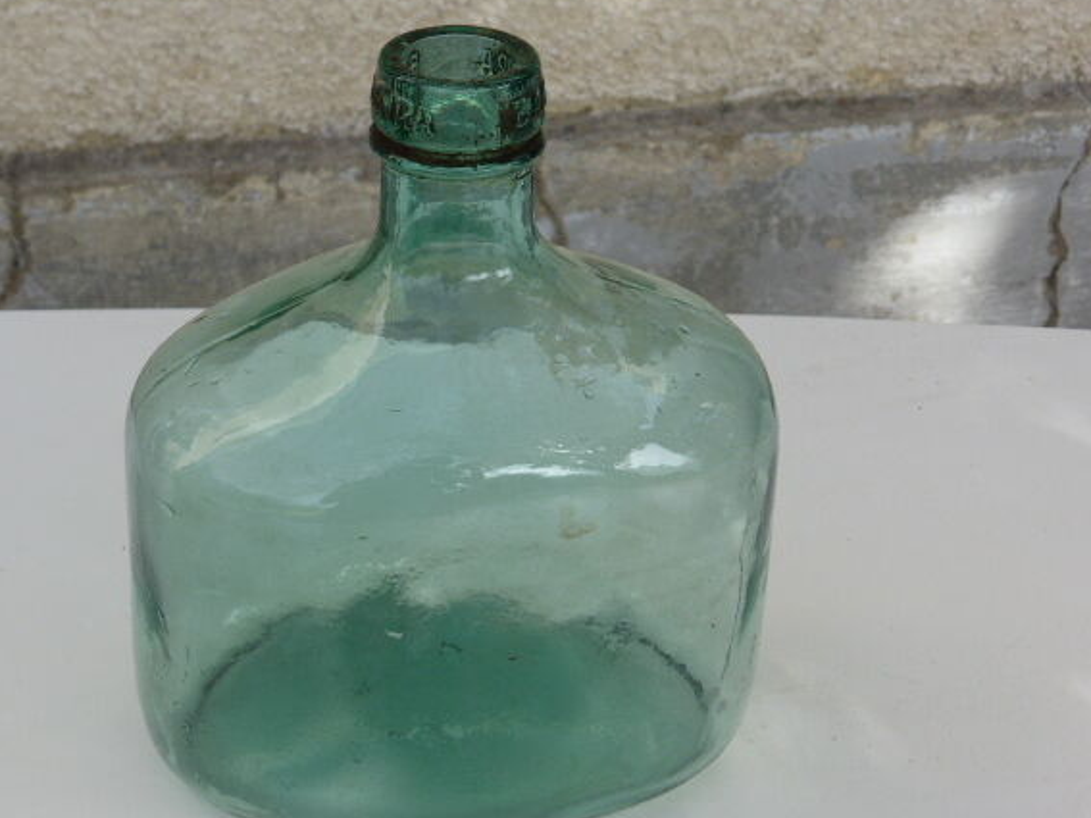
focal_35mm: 96
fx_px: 3025
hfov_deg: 20.4
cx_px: 477
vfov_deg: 15.4
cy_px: 387
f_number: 5.1
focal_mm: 14.2
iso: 100
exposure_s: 1/200
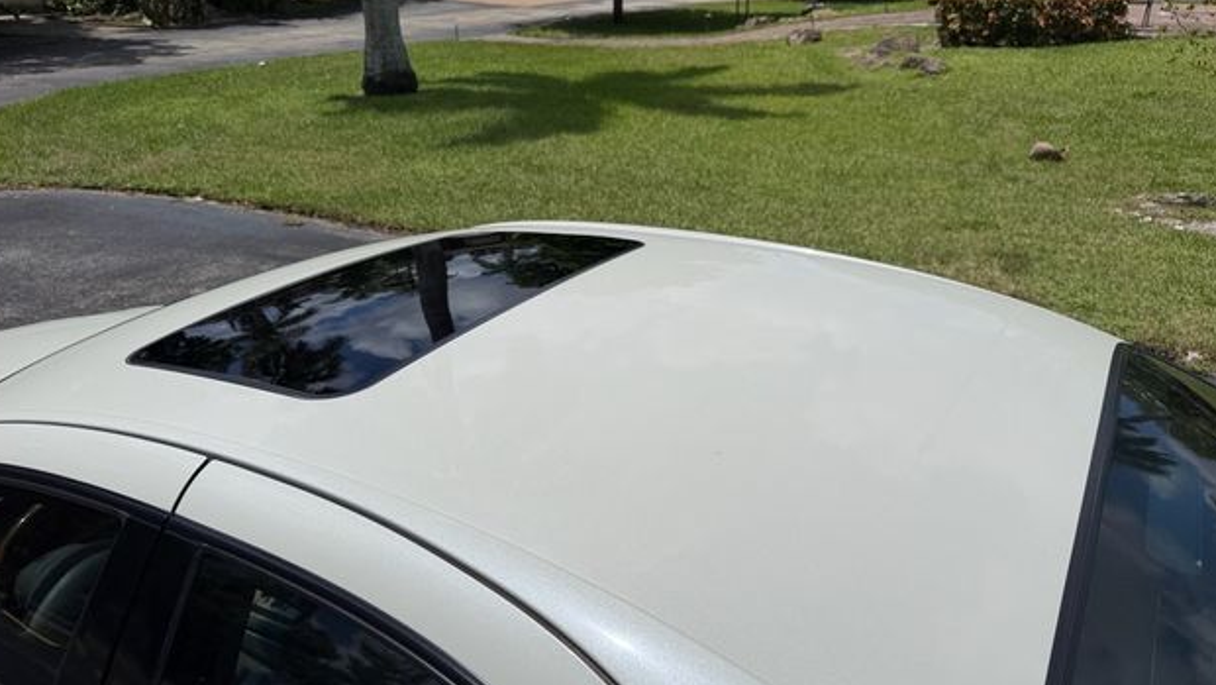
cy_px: 402
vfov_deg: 42.8
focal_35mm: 27
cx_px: 600
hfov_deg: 69.8
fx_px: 871
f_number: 1.78
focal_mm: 6.76
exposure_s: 1/22727
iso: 80
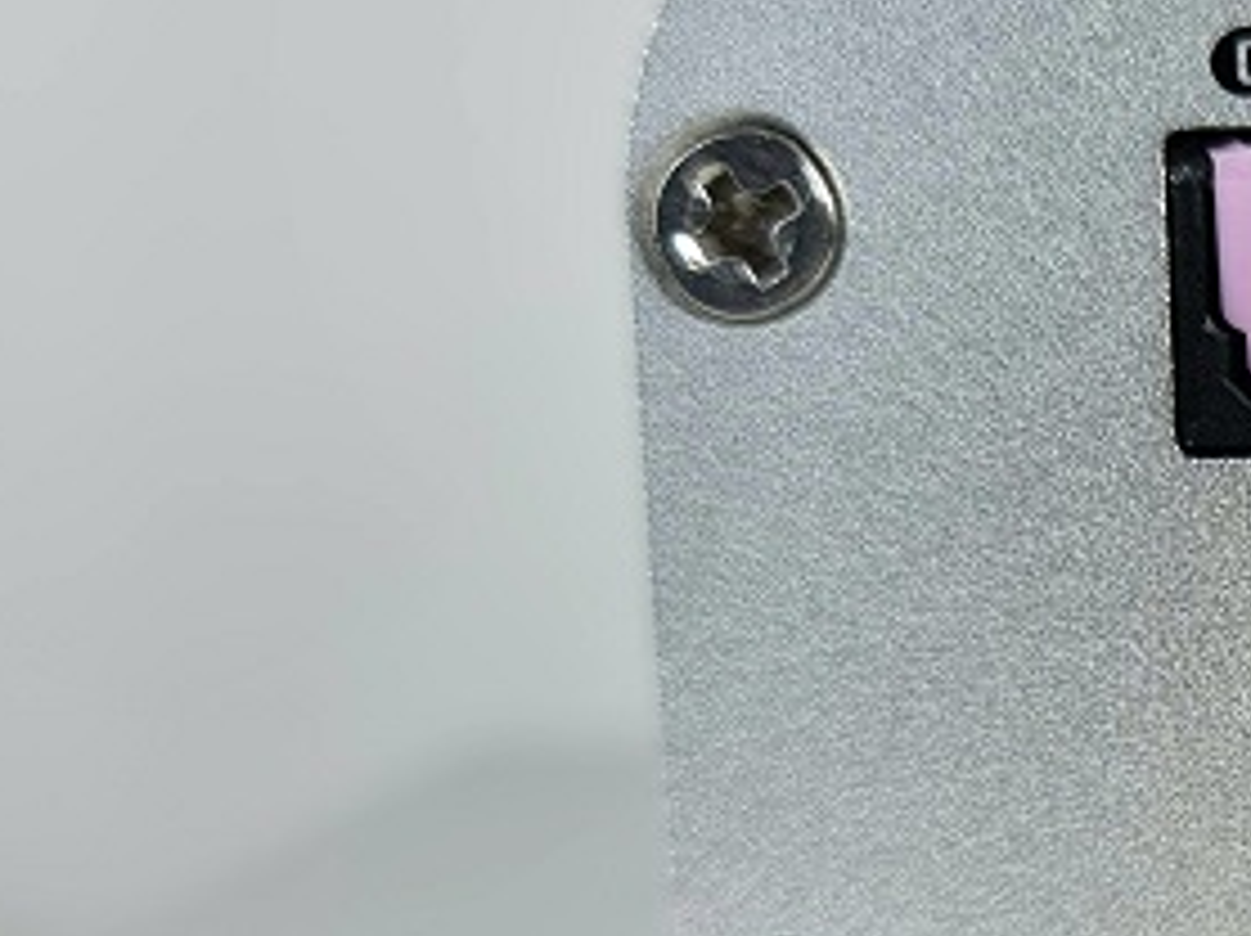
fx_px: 3250
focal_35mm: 90
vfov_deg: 16.3
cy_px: 716
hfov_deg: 20.2
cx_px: 1570
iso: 50
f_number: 1.8
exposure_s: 1/116
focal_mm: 7
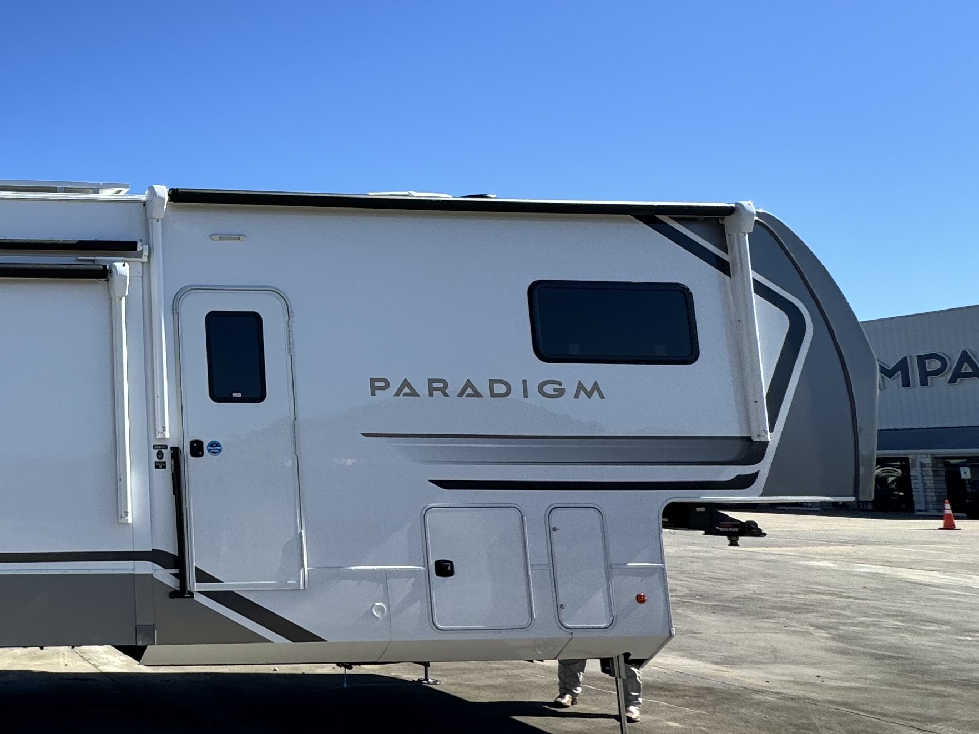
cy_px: 358
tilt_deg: +7.6
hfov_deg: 44.2
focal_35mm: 32
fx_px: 905
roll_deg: -2.1
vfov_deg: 44.2
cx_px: -87
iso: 50
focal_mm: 2.22
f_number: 2.2
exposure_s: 1/1449
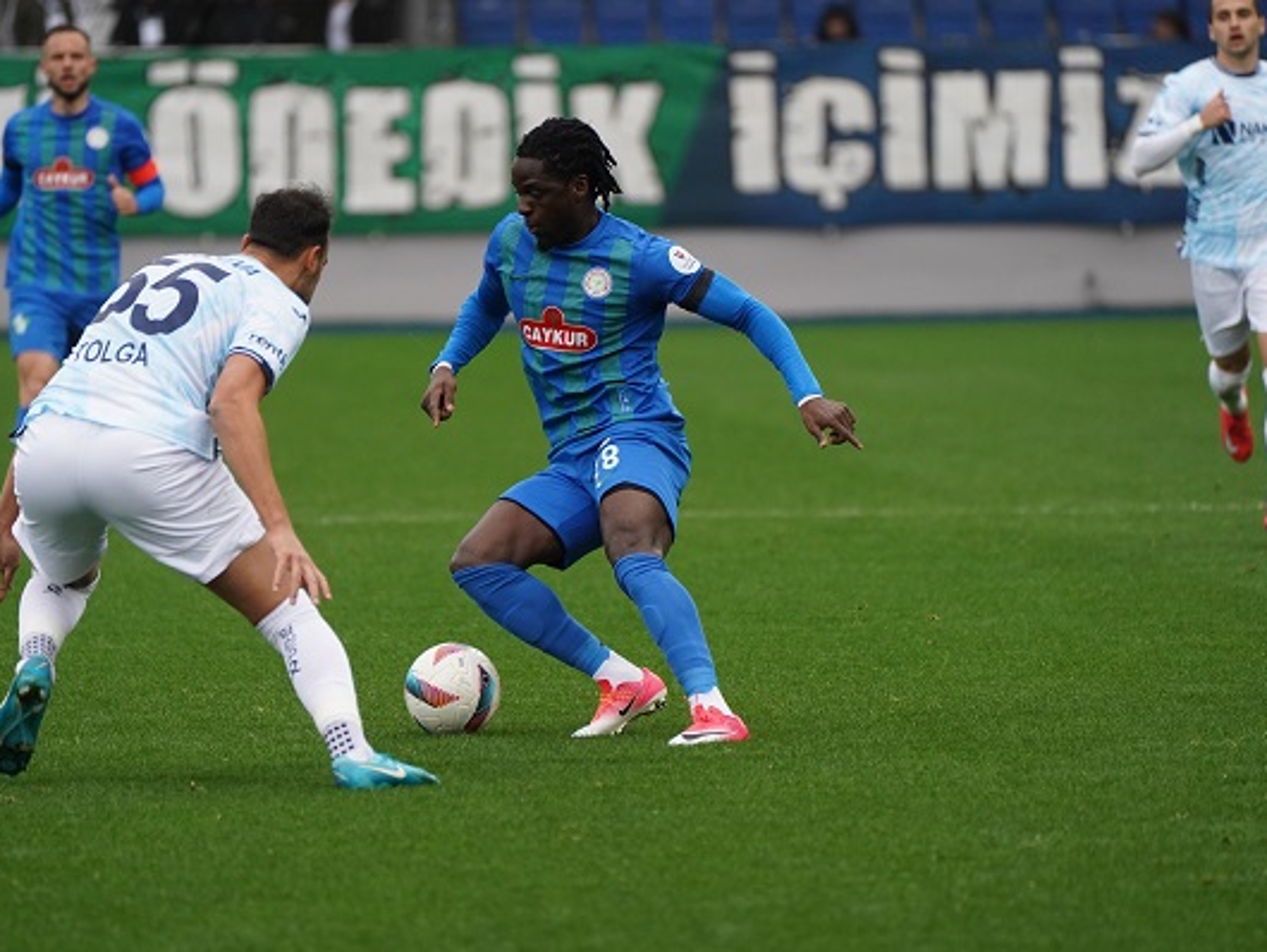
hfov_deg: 4.6
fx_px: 15929
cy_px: 476
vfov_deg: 3.4
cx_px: 571
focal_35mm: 435
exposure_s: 1/2000
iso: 2000
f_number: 5.6
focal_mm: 400
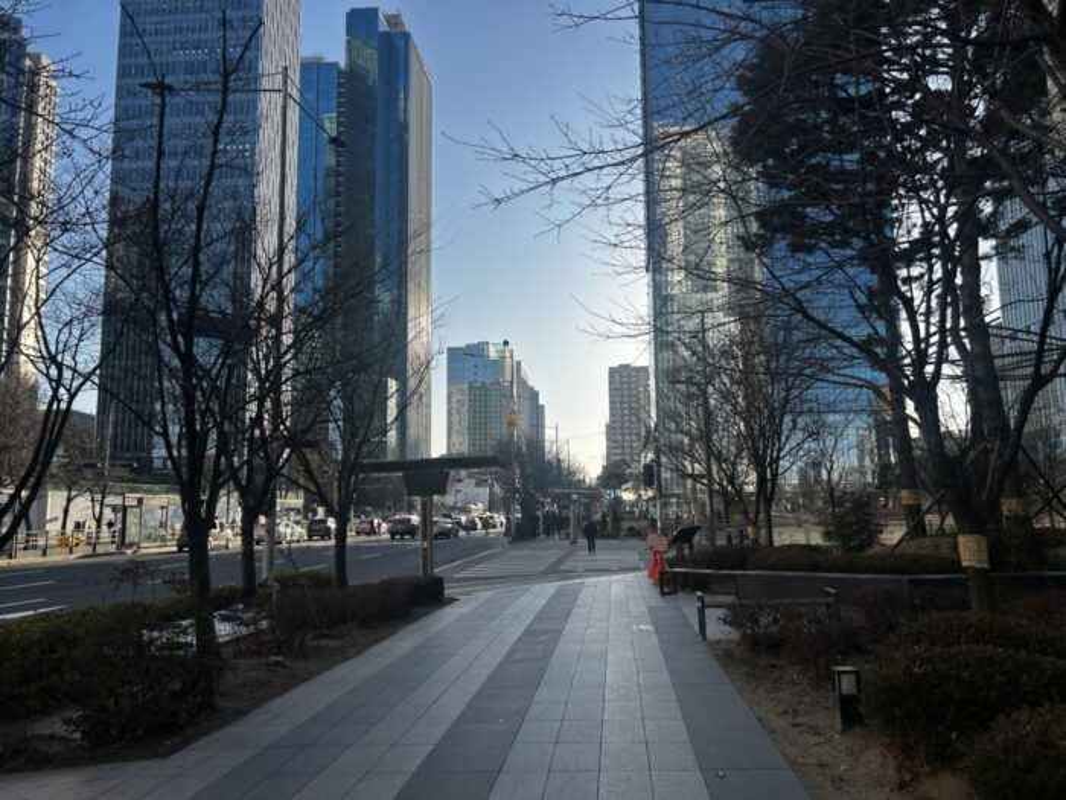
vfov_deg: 53.1
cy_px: 400
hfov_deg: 67.3
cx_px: 533
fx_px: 801
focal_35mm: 26
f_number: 1.5
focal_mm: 5.7
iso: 50
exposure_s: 1/2165
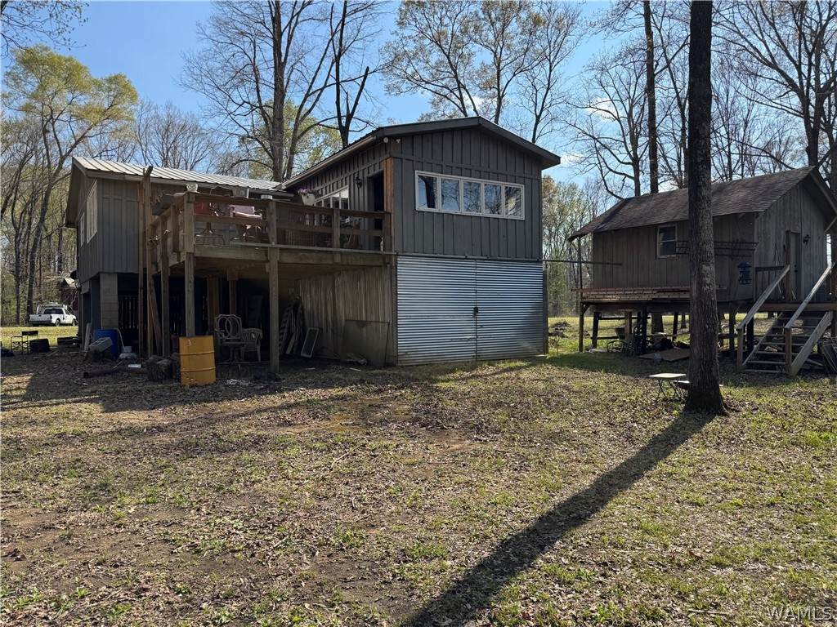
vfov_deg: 56.8
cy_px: 314
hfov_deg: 71.6
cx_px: 418
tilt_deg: -0.6
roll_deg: +0.6
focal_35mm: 24
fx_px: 580
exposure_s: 1/2710
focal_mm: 6.76
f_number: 1.78
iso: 80
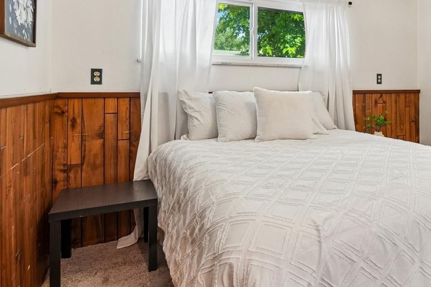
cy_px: 88
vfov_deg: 48.4
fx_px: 311
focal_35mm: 26
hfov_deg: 61.8
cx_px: 362
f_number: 8
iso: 400
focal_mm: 10
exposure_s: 1/13
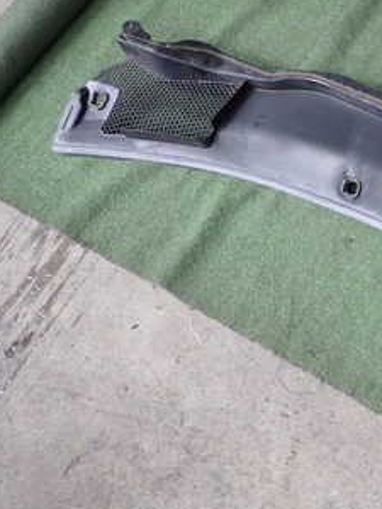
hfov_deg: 20.8
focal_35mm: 64
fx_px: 942
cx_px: 499
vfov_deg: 30.3
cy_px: 265
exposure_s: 1/125
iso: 125
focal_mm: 5.79
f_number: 2.4
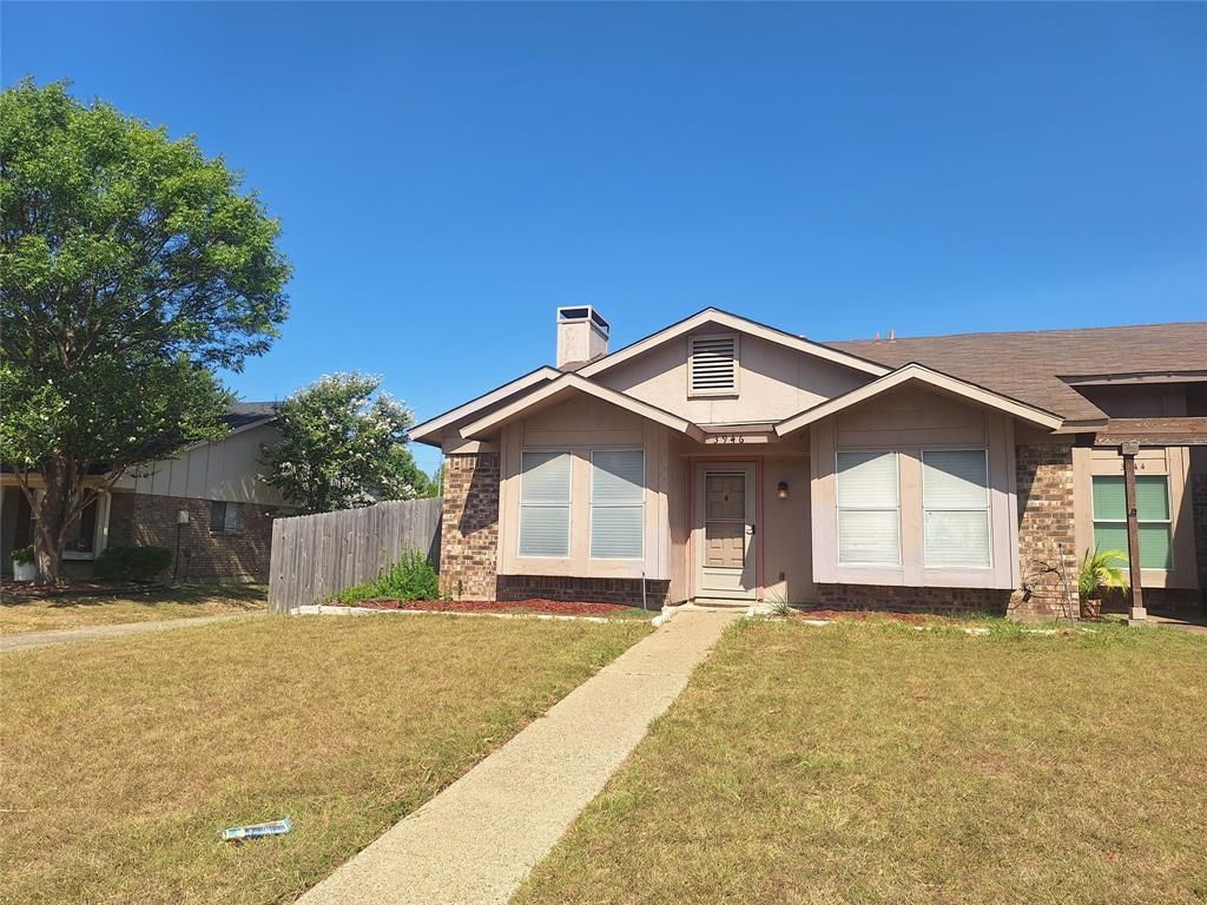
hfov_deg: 73.9
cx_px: 604
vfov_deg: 58.9
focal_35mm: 23
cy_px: 452
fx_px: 802
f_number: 1.8
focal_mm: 5.54
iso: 40
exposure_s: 1/2198
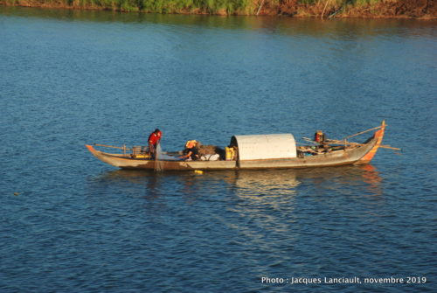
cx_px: 218
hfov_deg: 19.4
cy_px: 146
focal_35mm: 105
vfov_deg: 13.1
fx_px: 1276
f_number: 14
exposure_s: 1/40
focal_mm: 70
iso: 100
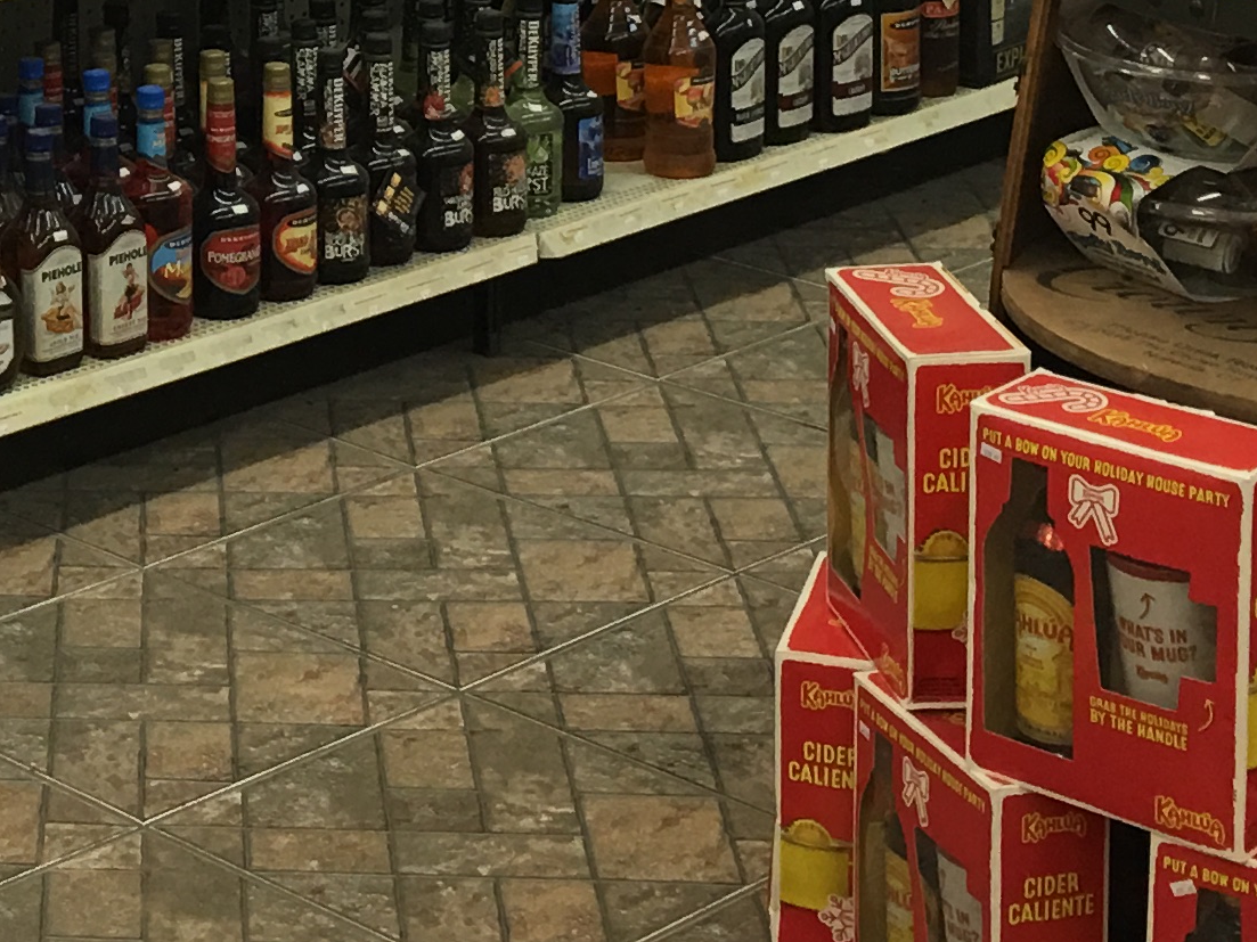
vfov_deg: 13.6
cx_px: -207
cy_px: -146
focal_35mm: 106
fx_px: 3849
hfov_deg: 17.7
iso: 25
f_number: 2.2
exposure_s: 1/30
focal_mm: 4.15
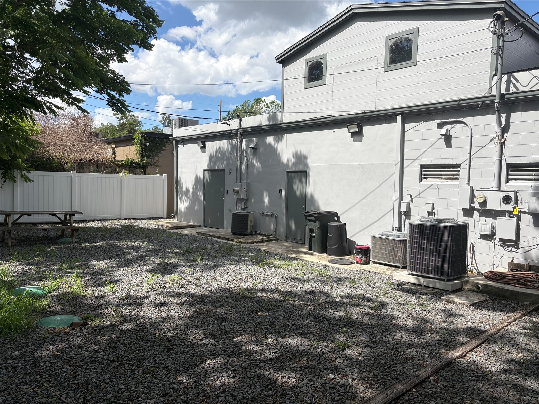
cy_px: 202
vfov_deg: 53.1
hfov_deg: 67.3
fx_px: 405
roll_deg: -0.9
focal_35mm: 26
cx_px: 270
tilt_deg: -3.8
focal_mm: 5.96
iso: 50
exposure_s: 1/4329
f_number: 1.6
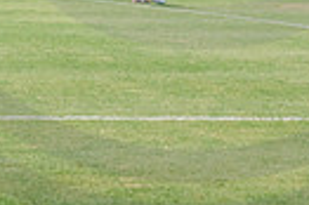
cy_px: -180
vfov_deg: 4.4
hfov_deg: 6.6
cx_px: 193
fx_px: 2666
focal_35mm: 311
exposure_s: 1/125
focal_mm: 70
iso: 2500
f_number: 4
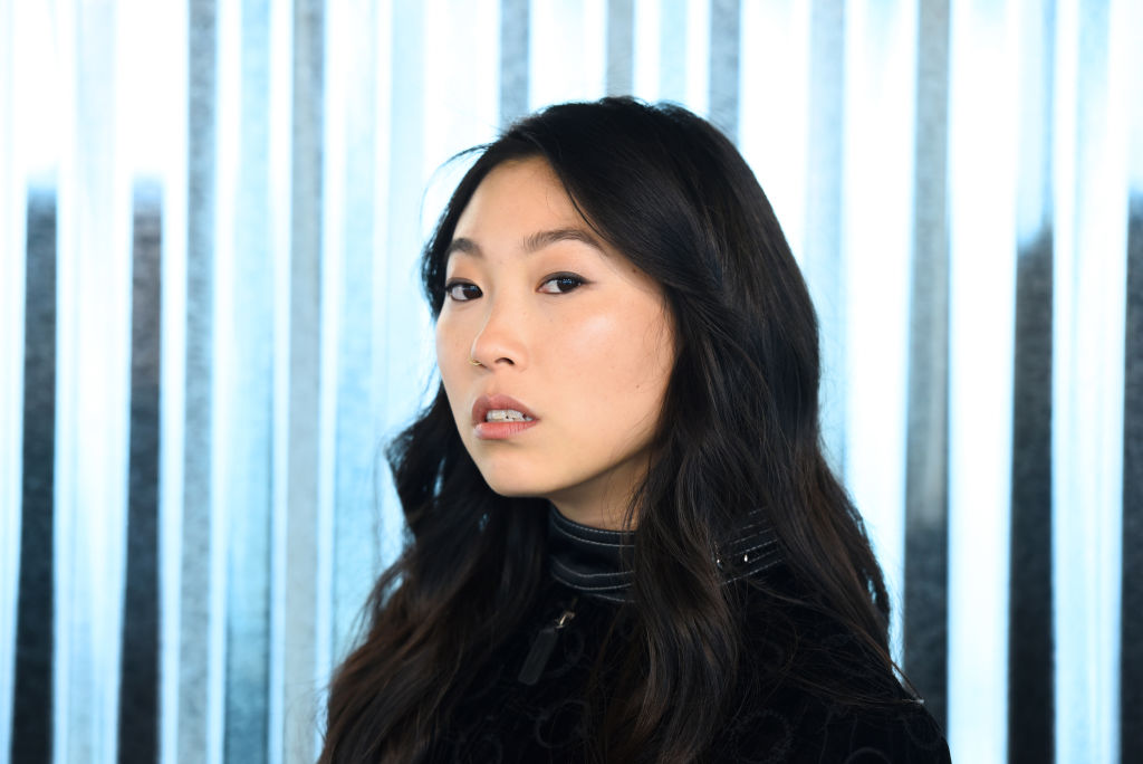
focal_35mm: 175
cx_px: 572
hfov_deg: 11.7
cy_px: 382
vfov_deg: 7.9
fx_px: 5559
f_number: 3.5
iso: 1000
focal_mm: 175
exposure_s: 1/250
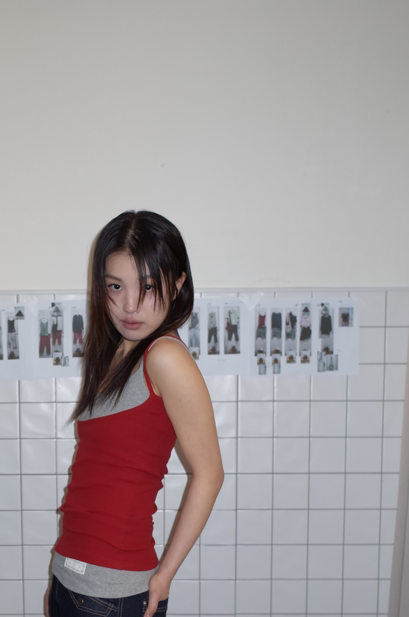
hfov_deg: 28.1
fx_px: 804
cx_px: 103
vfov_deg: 40.7
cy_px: 471
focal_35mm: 47
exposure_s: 1/30
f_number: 2.8
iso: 100
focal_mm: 18.3
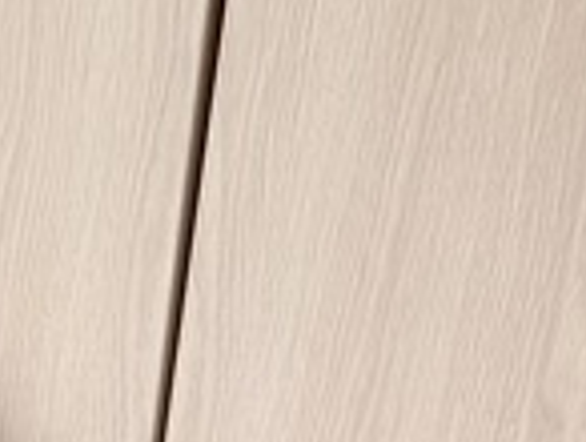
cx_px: -189
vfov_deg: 6.8
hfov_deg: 11.4
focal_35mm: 168
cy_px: 1792
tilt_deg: -59.0
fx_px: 2849
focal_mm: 6.76
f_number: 1.78
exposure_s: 1/60
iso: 250
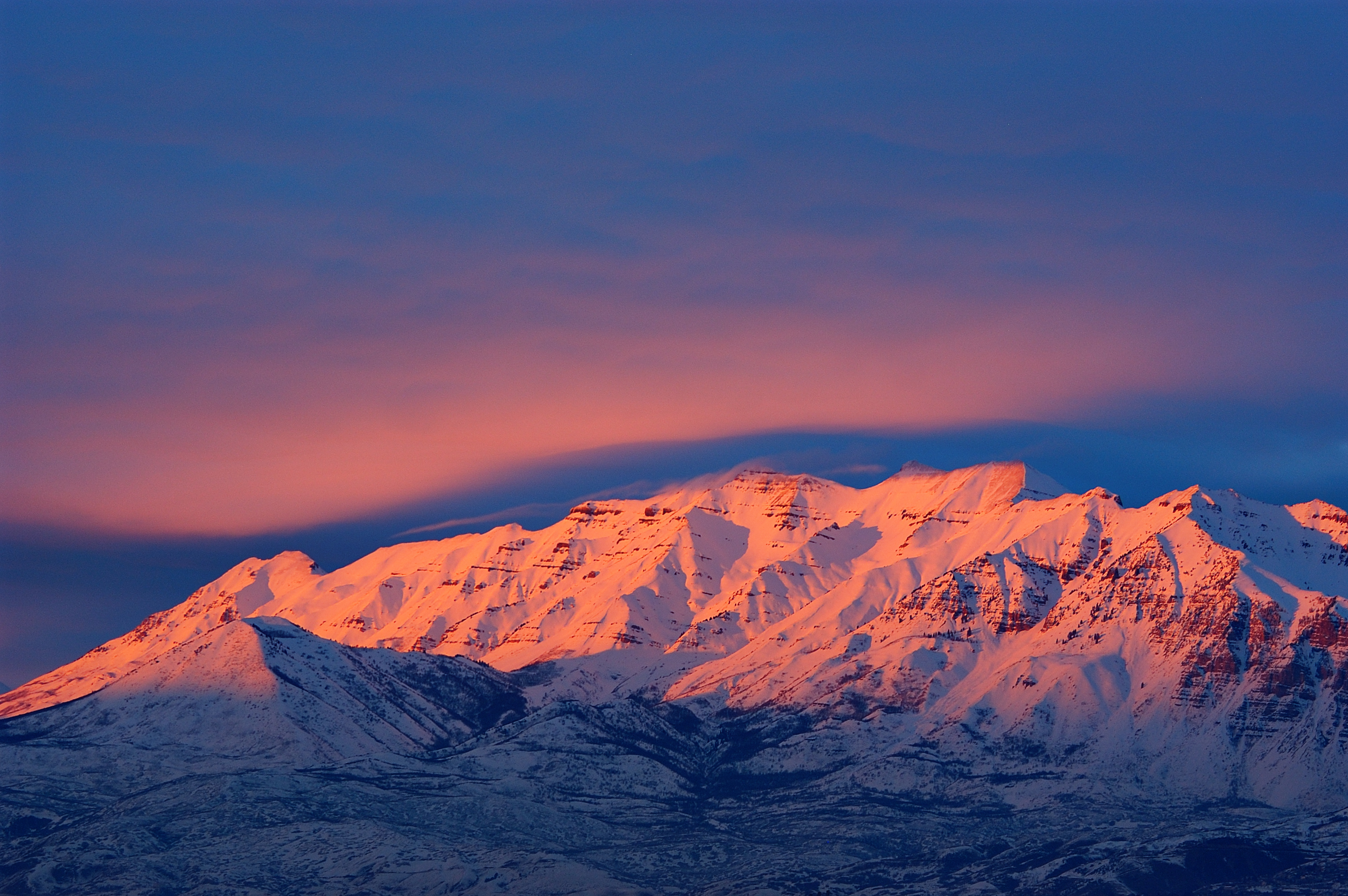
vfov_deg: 13.0
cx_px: 674
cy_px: 448
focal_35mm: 105
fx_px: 3928
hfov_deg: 19.5
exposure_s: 1/125
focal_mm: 70
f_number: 3.5
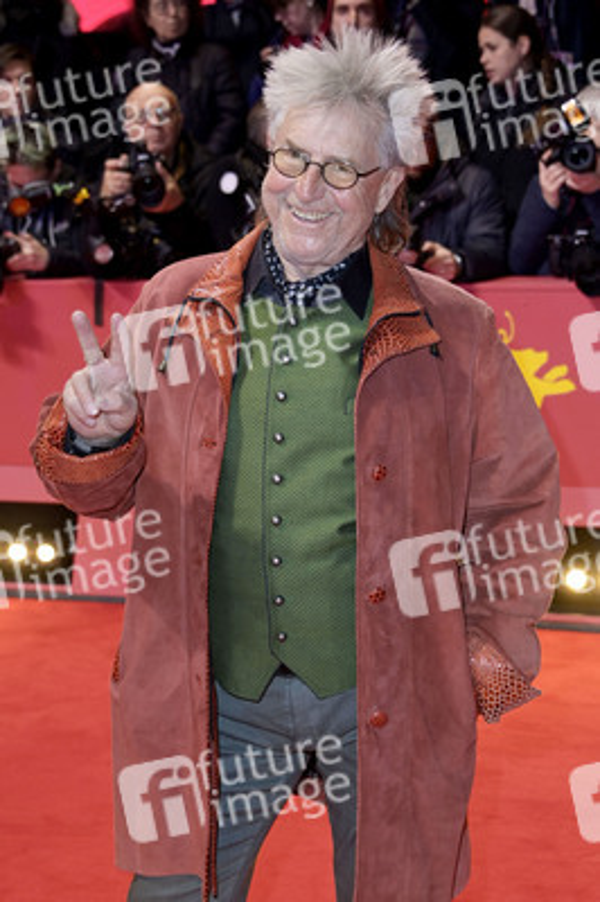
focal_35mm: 68
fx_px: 1703
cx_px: 300
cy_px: 451
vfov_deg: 29.7
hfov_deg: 20.0
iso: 1000
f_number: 5.6
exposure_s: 1/160
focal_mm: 68
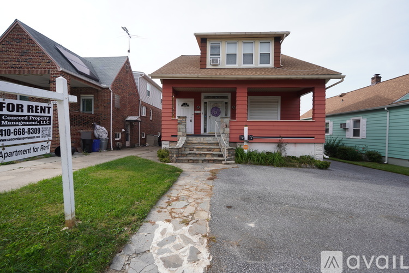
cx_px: 204
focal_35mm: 15
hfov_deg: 100.4
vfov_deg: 77.3
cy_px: 136
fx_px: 170
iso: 100
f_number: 4
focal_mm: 10
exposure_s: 1/400
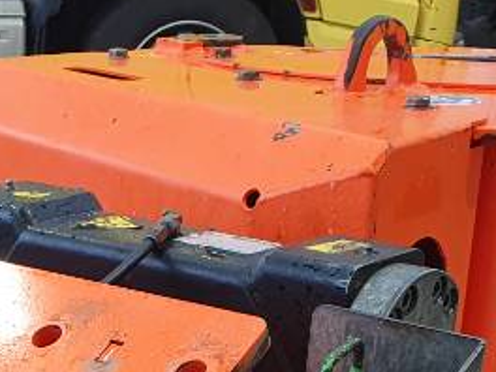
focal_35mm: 101
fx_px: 1447
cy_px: 674
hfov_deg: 19.1
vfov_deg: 13.2
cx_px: 45
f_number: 2.4
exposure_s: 1/100
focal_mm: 4.32
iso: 80
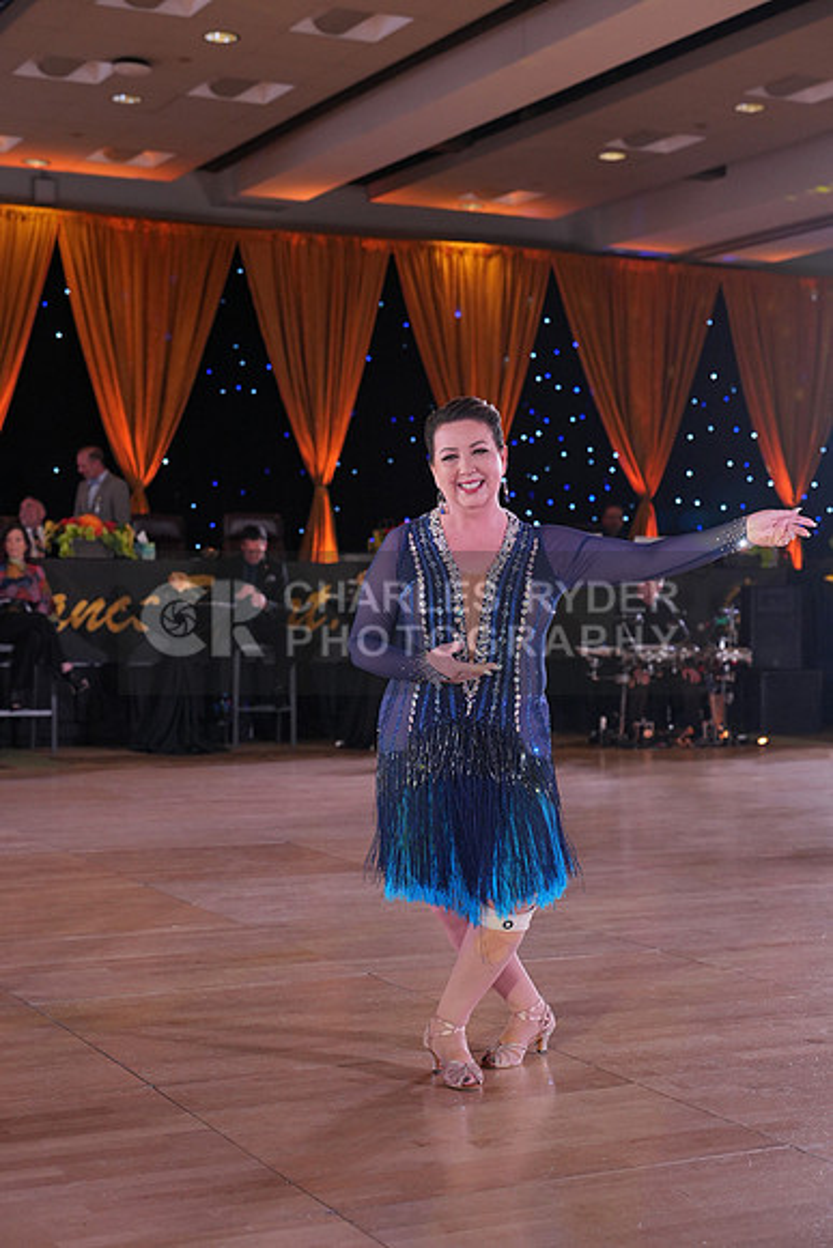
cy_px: 624
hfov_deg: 23.4
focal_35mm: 58
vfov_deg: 34.5
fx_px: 2012
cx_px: 416
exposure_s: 1/400
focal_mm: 58
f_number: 4
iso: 1250
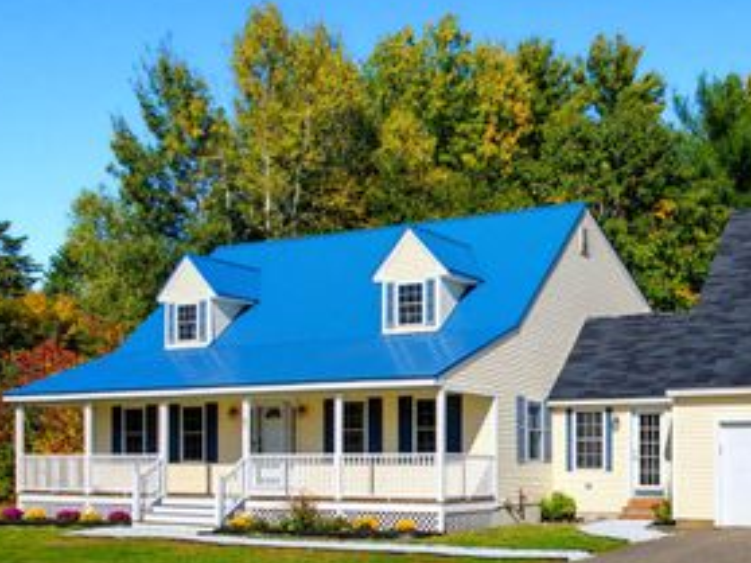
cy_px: 463
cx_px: 589
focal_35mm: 43
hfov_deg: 42.1
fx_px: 932
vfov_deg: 32.5
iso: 150
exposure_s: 1/3200
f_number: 2.8
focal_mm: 12.3
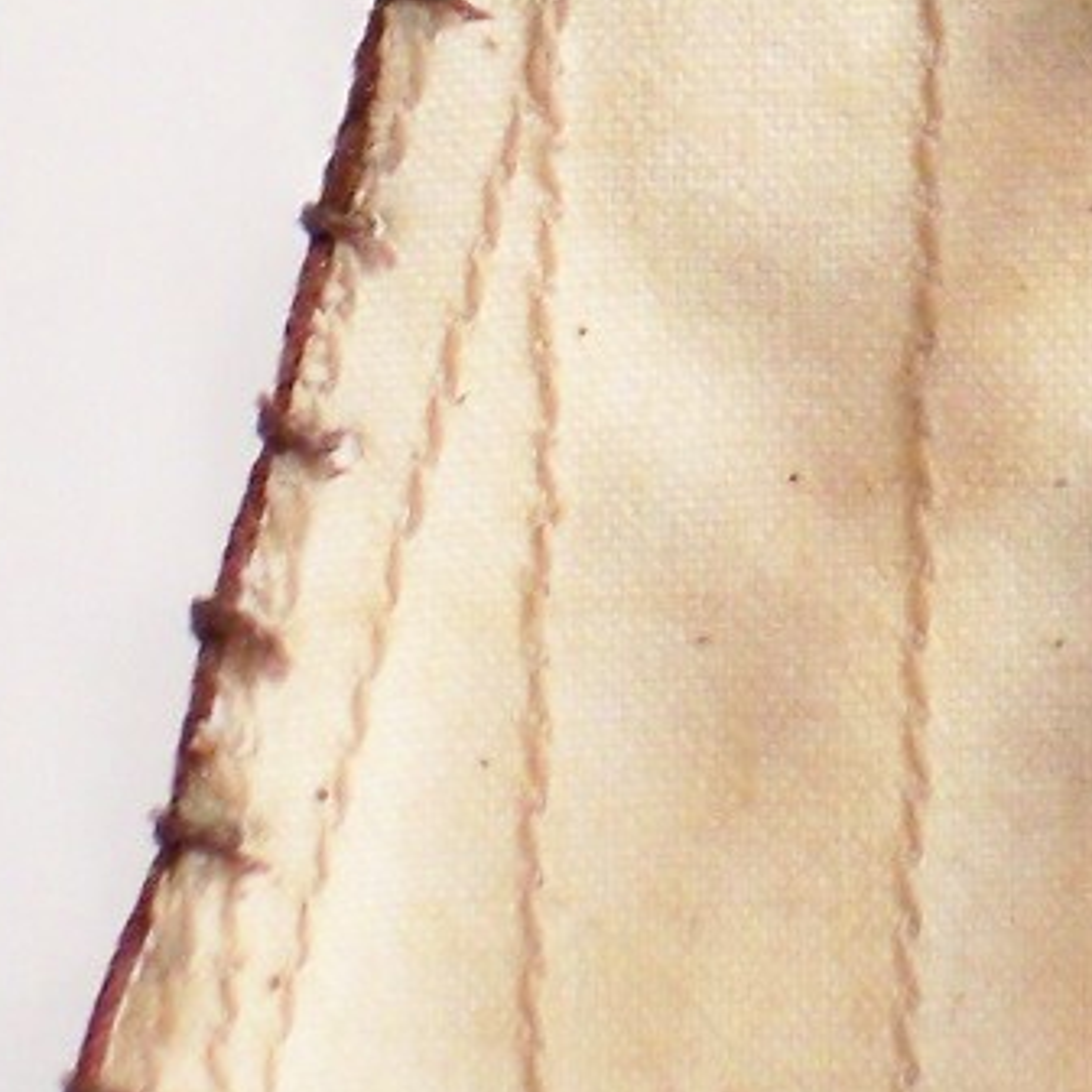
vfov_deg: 3.8
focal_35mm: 461
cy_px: -601
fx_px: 16453
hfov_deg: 3.8
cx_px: 1606
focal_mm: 24
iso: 200
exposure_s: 1/60
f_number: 4.8
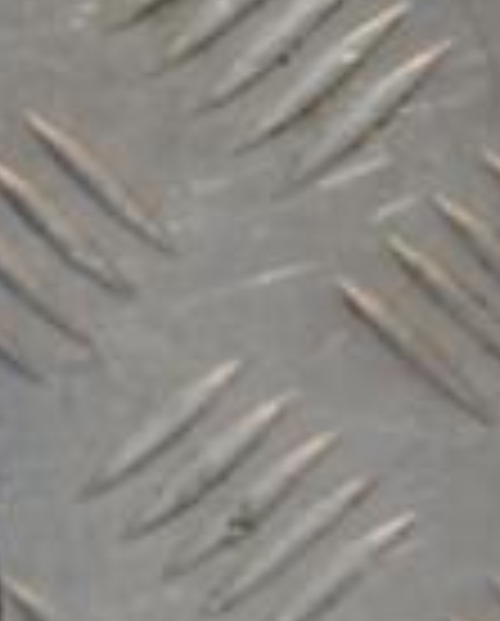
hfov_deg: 2.4
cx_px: -721
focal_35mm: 642
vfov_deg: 3.0
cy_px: 756
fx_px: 11837
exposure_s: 1/200
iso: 800
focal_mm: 105
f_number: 6.3
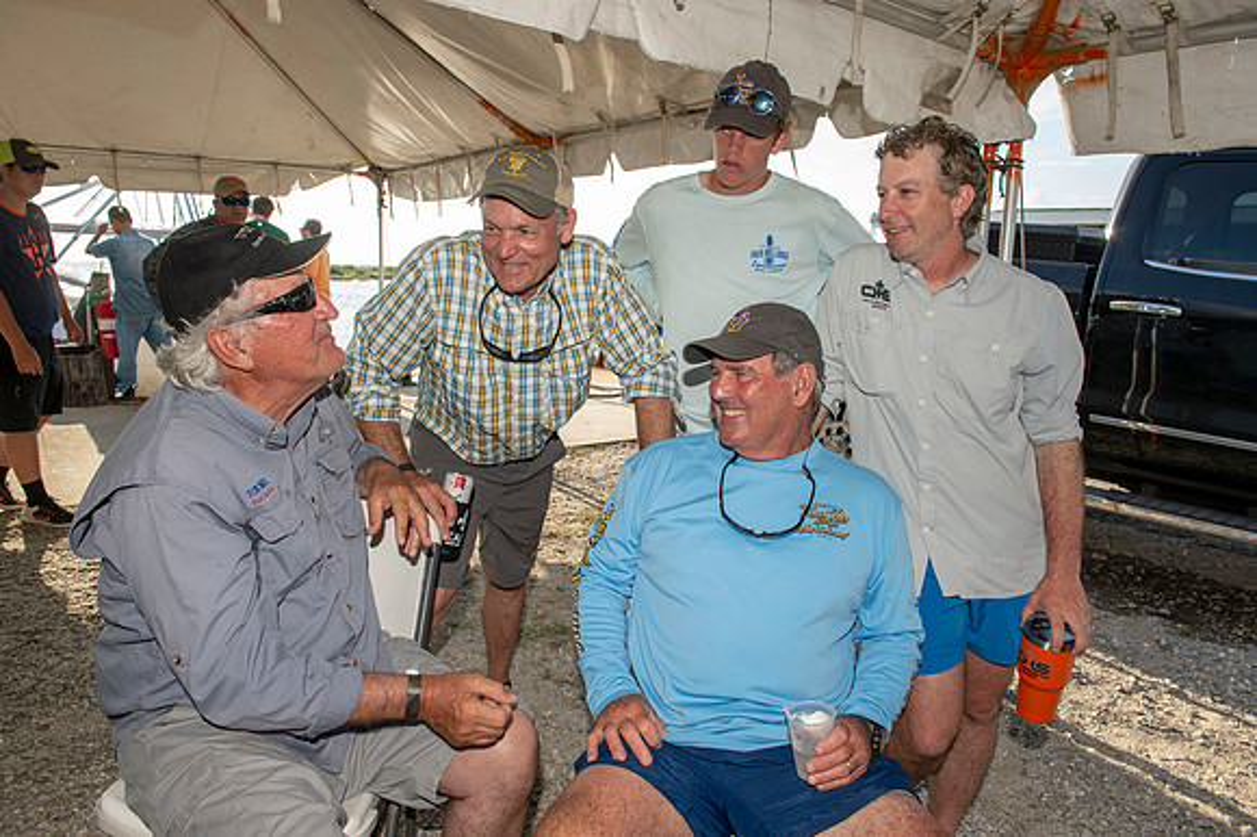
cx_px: 628
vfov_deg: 53.1
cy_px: 418
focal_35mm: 24
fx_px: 837
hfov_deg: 73.8
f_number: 8
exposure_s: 1/100
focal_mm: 24
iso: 125
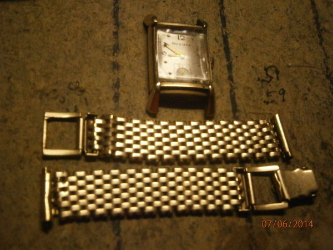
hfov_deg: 40.4
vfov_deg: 30.9
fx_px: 452
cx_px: 166
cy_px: 125
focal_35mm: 47
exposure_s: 1/200
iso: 800
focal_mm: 8.3
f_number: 3.4
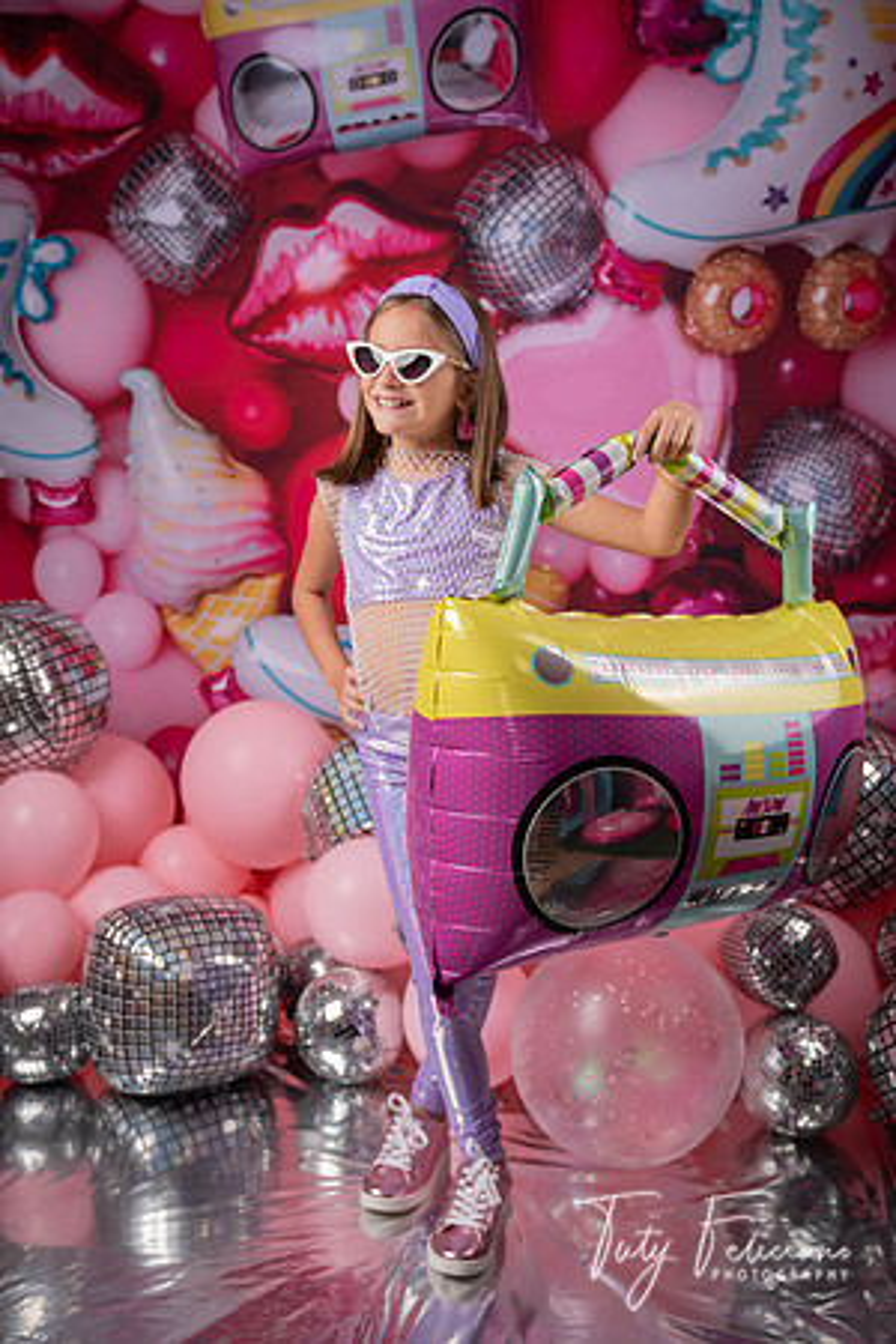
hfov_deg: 37.9
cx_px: 448
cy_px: 672
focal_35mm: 35
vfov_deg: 54.4
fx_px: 1307
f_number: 4
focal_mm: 35
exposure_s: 1/100
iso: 64
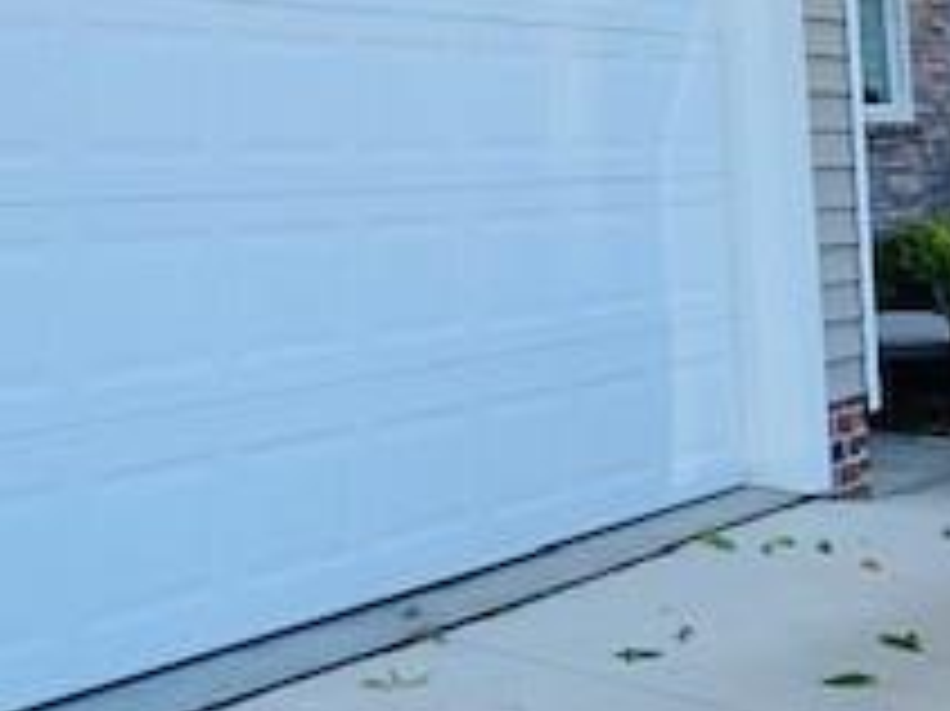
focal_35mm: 79
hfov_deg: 23.3
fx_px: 2167
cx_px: -77
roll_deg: -0.1
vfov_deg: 17.6
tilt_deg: +10.5
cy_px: -189
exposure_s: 1/410
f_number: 1.8
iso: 25
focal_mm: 4.25
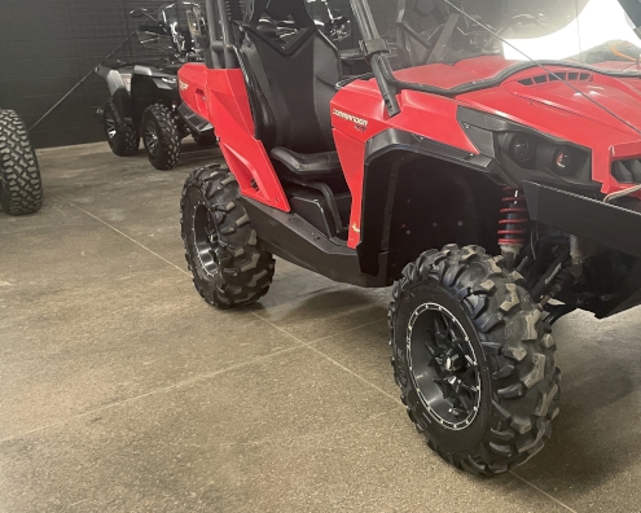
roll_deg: +0.7
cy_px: 196
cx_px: 483
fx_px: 778
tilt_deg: -8.7
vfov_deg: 36.3
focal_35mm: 41
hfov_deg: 43.3
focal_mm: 4.2
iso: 320
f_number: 1.6
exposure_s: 1/60
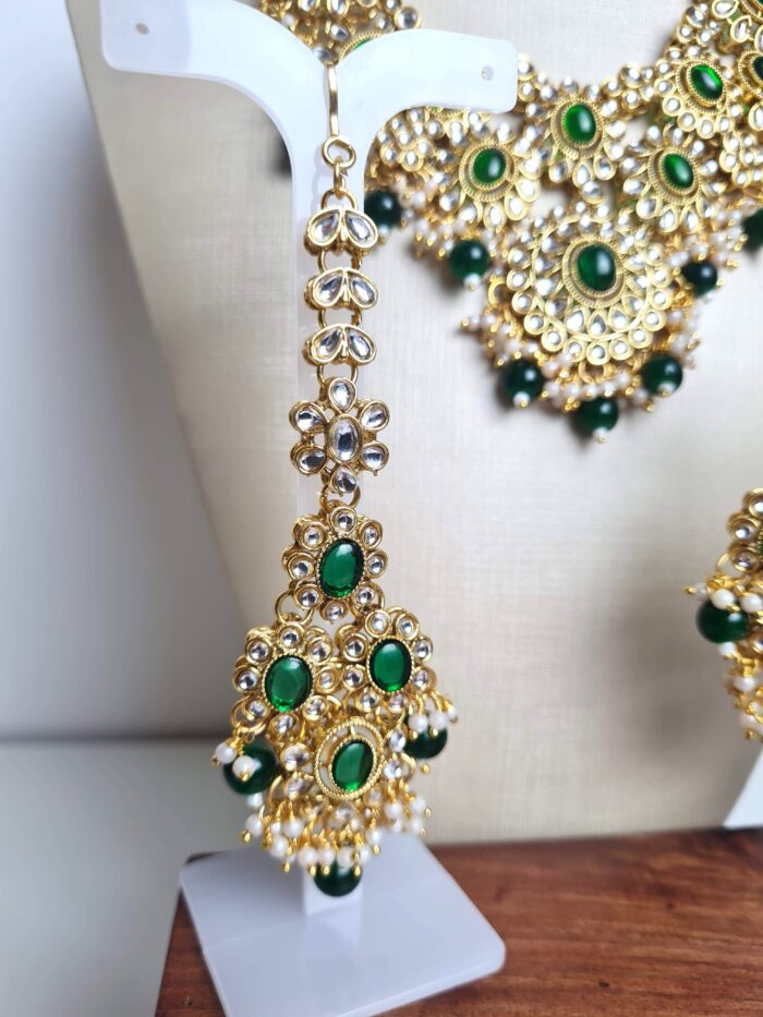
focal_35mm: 26
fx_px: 764
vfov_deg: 67.3
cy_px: 508
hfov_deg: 53.1
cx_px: 382
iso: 50
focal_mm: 5.4
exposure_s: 1/120
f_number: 1.8
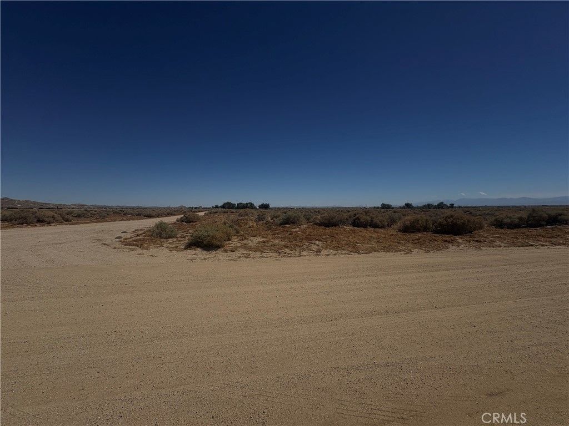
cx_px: 284
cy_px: 213
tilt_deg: -1.0
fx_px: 230
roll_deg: +0.1
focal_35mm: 14
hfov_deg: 102.1
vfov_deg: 85.7
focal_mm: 2.22
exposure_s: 1/6135
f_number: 2.2
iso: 32
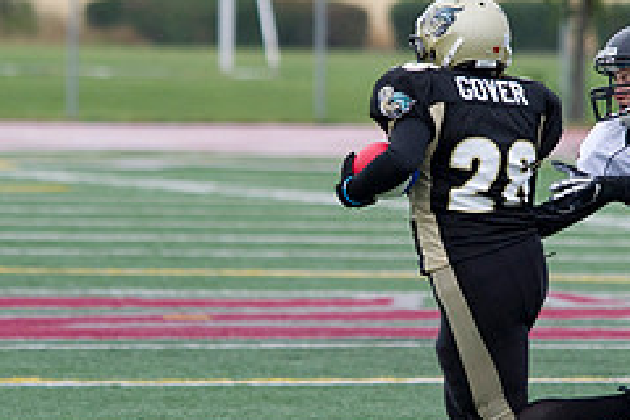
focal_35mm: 725
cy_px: 226
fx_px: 12687
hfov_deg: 2.8
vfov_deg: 1.9
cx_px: 378
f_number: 6
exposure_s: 1/1000
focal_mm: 300
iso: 2000
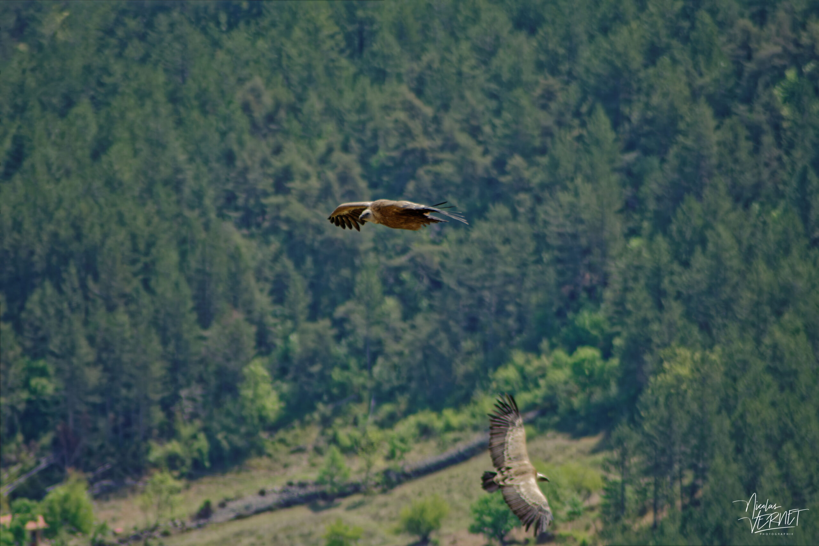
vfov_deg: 3.1
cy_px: 273
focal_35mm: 450
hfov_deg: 4.6
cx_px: 410
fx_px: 10237
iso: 800
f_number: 5.6
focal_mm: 300
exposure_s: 1/2000
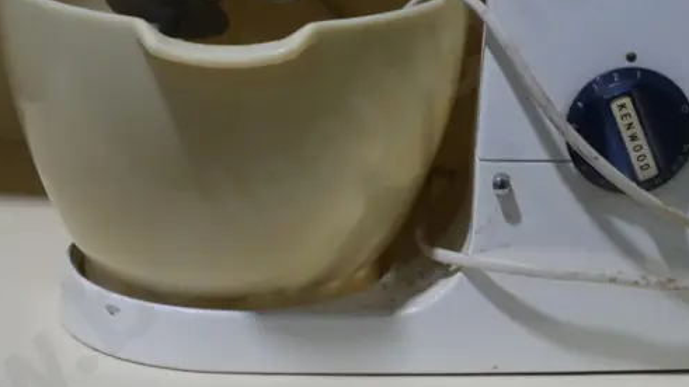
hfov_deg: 11.3
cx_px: 401
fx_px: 3489
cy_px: 100
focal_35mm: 191
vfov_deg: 6.3
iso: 320
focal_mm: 42
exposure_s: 1/100
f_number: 5.6
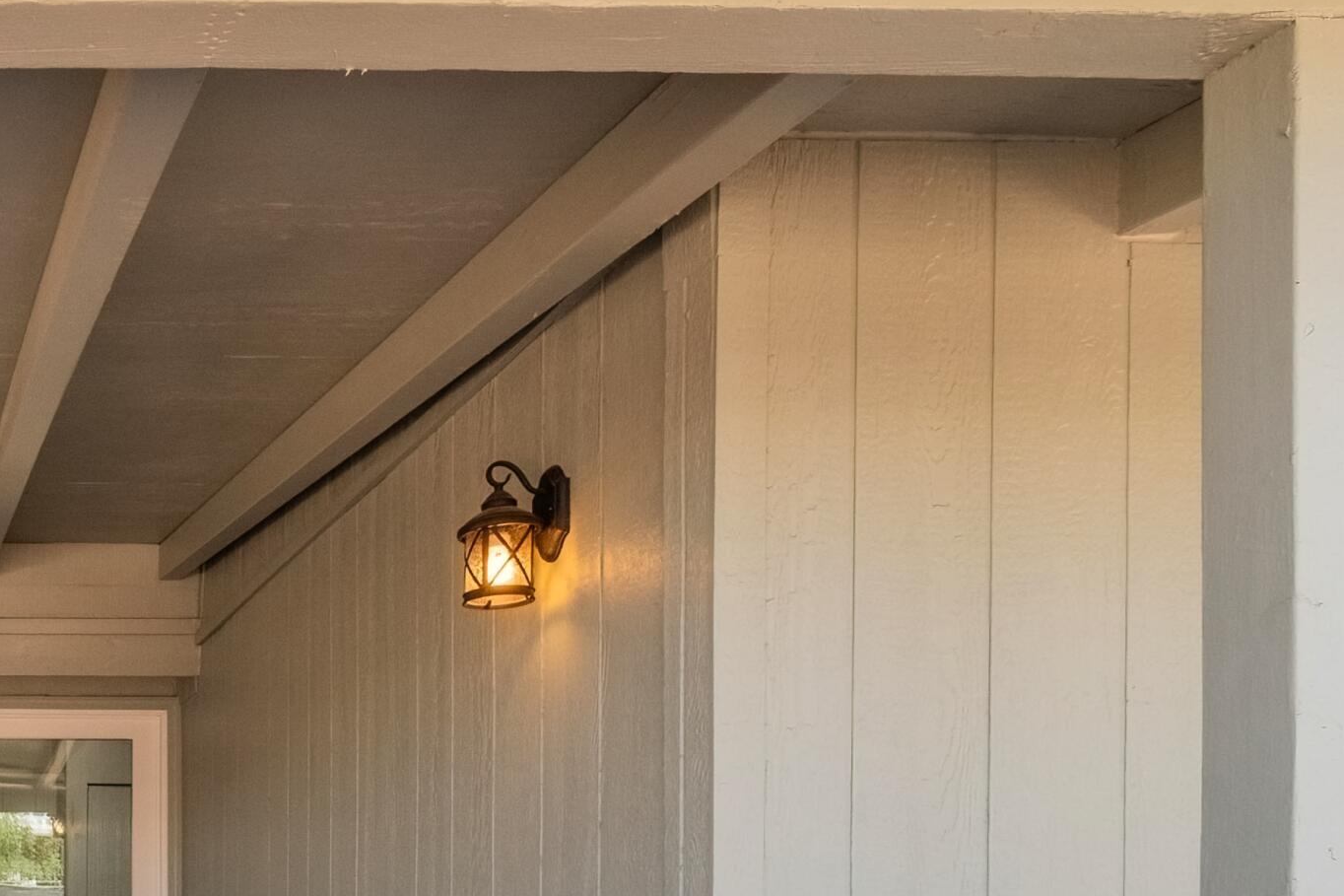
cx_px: -100
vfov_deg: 35.8
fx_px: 1232
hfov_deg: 44.9
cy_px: 912
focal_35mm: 33
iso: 400
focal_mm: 10
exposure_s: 1/50
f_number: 16
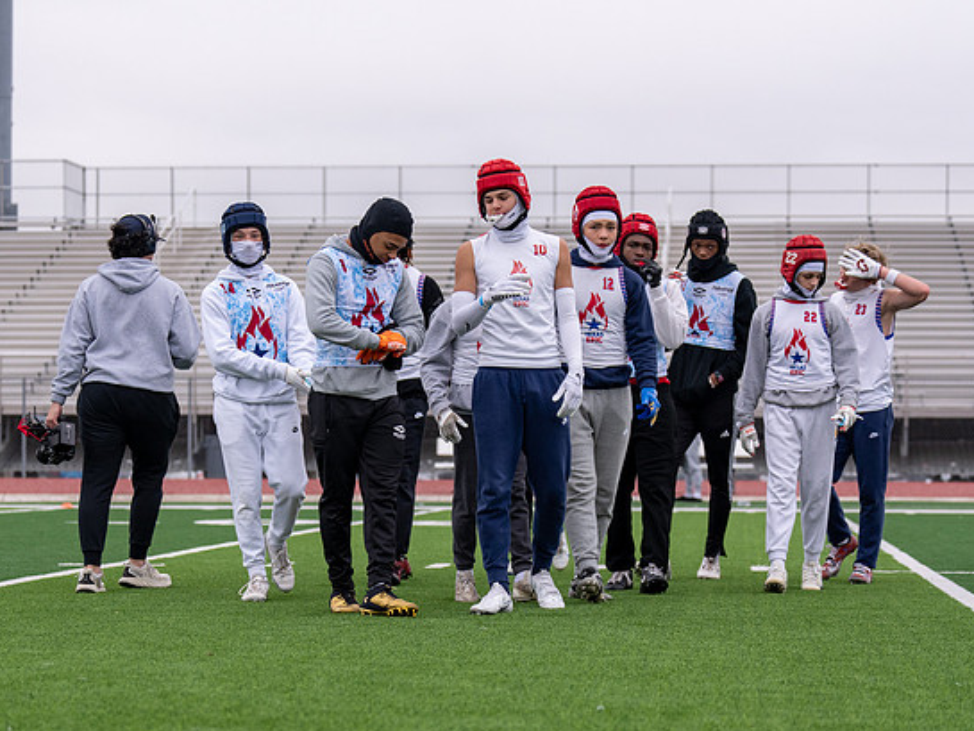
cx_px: 464
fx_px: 2814
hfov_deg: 19.6
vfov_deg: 14.8
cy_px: 468
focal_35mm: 100
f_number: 2.8
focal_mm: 70
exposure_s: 1/3200
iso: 400
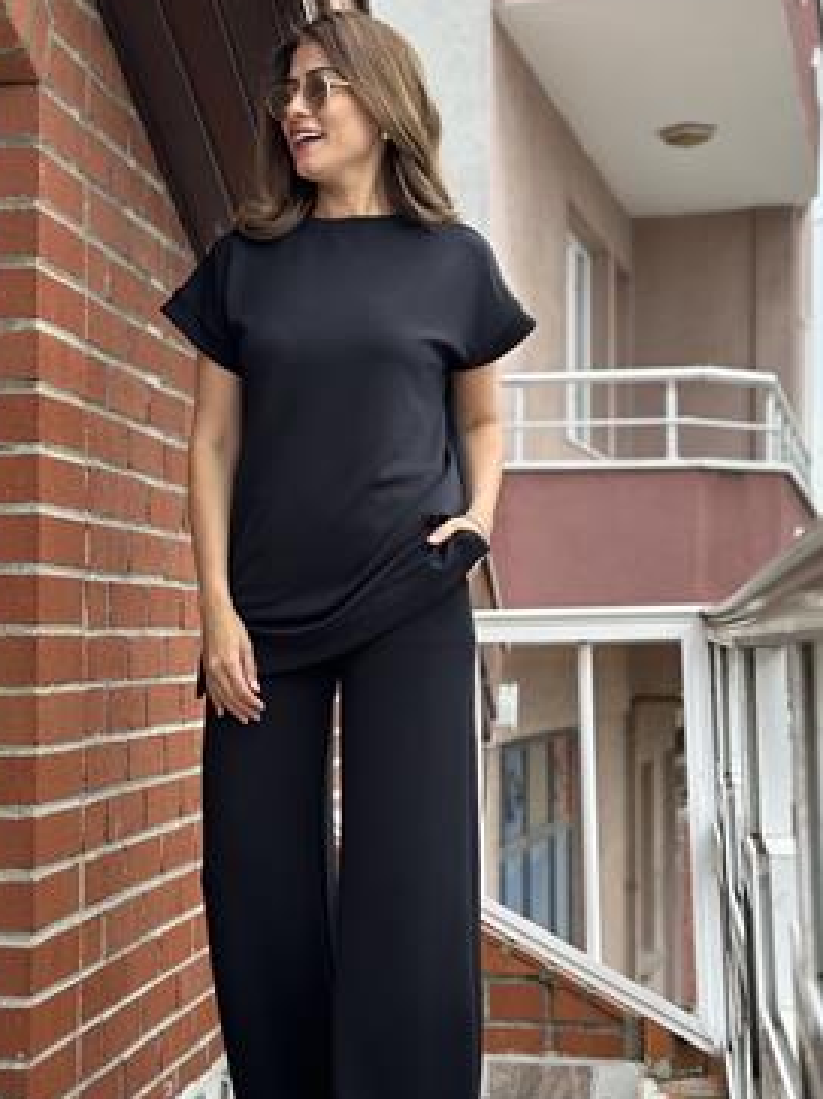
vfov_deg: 29.0
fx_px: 2125
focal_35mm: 67
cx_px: 339
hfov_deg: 21.9
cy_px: 572
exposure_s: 1/529
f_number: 1.78
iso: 80
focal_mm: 6.86
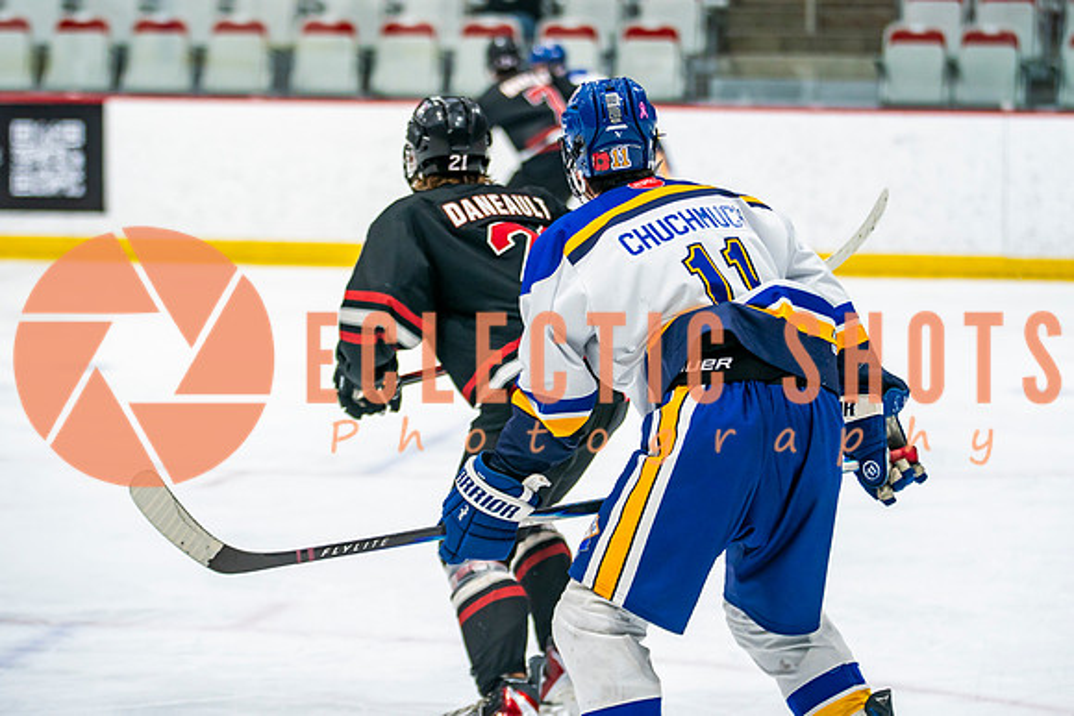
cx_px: 610
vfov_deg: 8.8
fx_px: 4646
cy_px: 236
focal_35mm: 156
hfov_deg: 13.2
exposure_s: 1/640
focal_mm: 110
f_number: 2.8
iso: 640
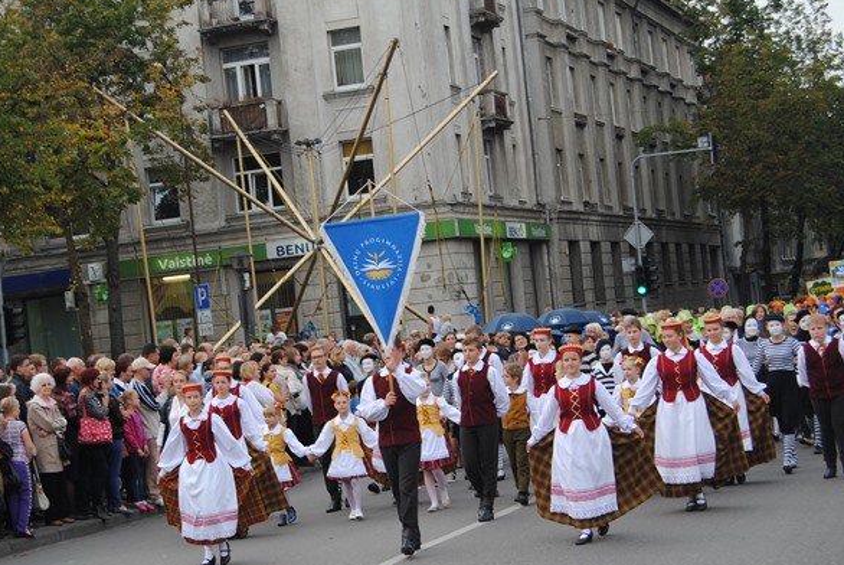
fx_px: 1877
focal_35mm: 80
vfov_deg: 17.1
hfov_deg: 25.3
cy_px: 291
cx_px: 376
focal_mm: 38
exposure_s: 1/125
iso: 100
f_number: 5.6
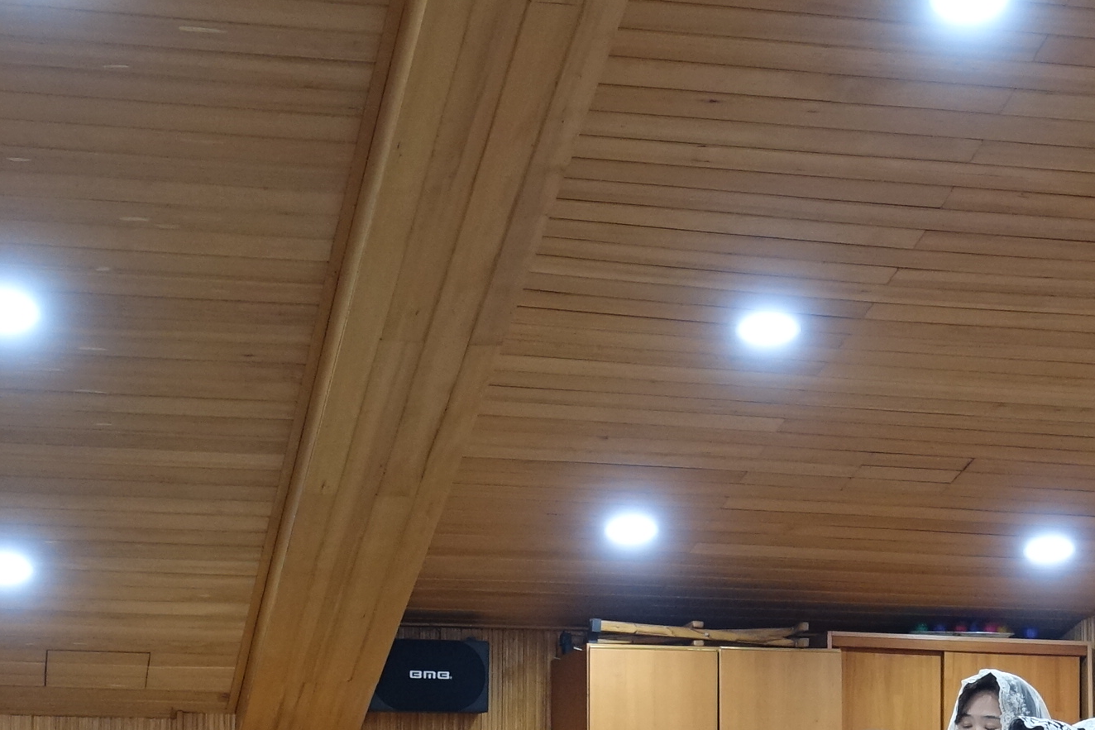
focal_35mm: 91
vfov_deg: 14.8
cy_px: 731
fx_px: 2768
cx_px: 716
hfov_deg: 22.3
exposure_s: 1/40
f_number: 2.5
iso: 500
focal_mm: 11.22
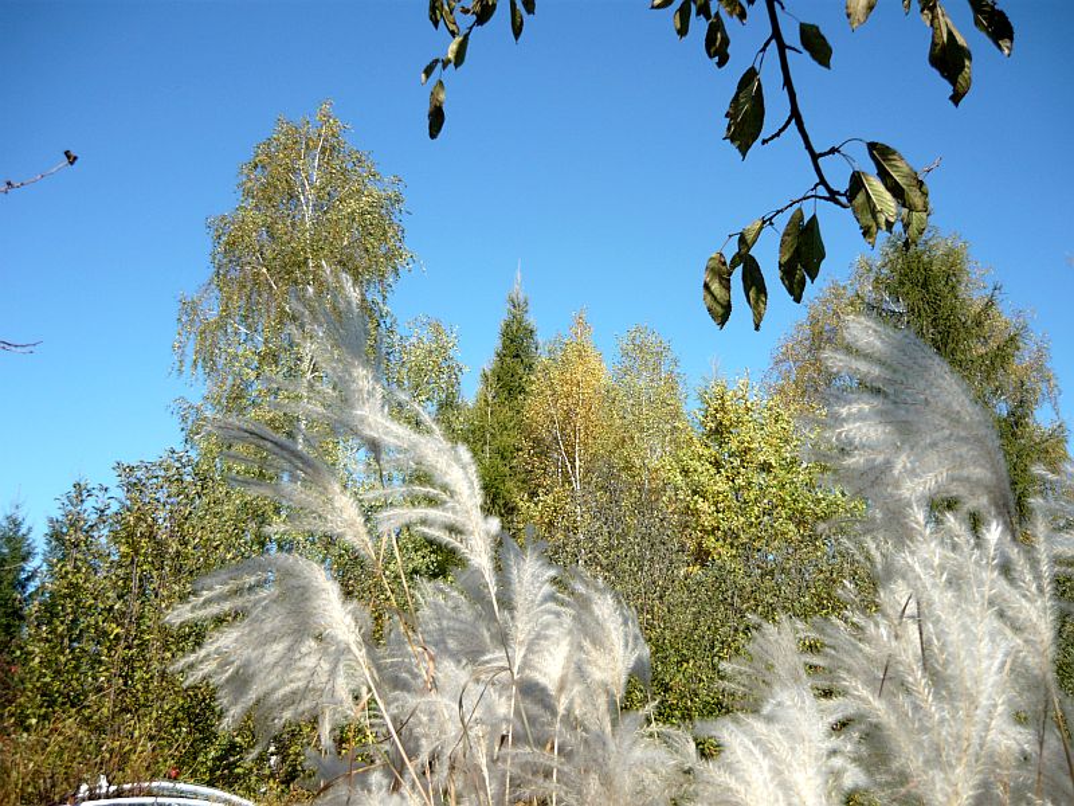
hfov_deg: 55.4
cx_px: 537
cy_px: 403
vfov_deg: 42.9
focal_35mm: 33
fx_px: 1024
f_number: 8
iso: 100
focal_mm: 5.5
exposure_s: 1/160
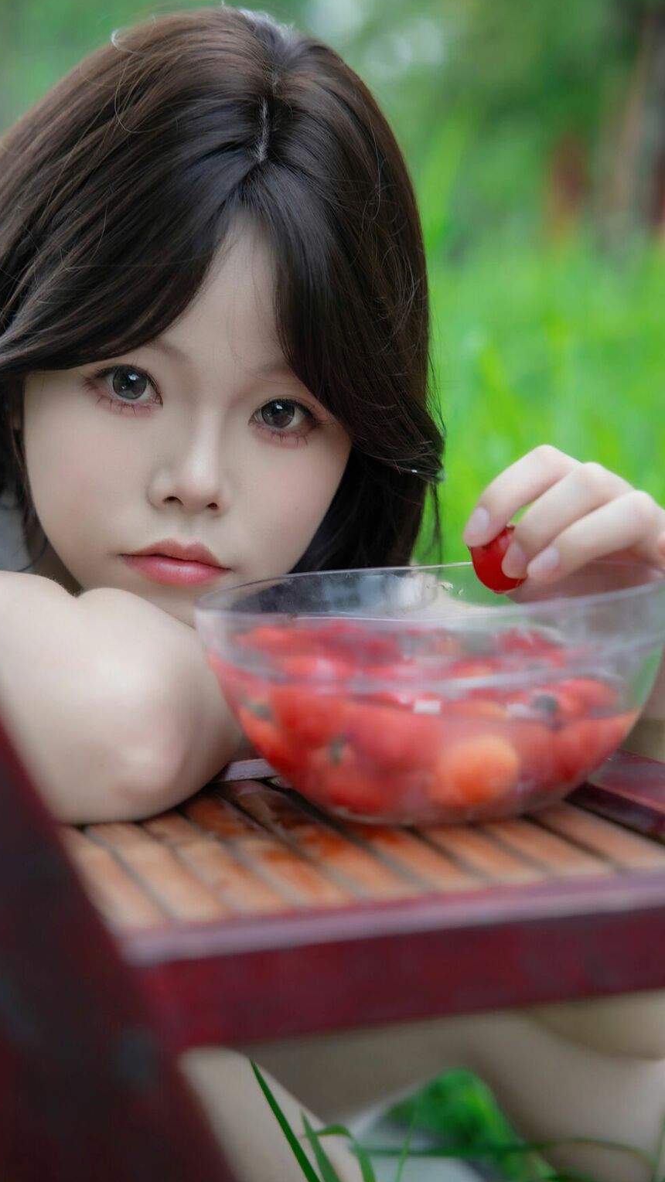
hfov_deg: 17.7
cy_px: 592
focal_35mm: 68
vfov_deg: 31.0
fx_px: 2132
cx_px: 261
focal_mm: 63
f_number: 3.2
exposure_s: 1/125
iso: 500
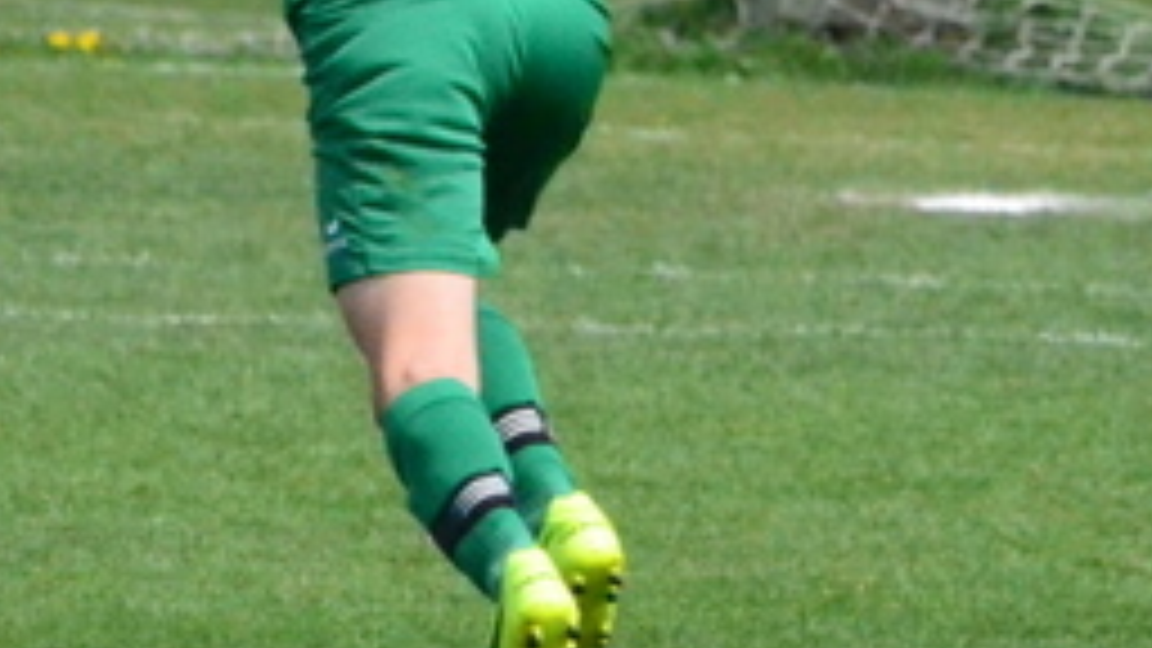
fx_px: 47072
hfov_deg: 1.4
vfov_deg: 0.8
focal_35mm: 1541
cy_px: -216
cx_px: 1814
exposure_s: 1/8000
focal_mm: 280
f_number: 13
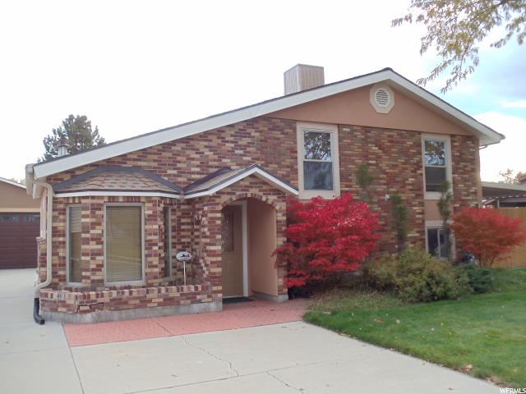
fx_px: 669
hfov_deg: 42.9
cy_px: 197
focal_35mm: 44
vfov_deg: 32.9
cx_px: 263
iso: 100
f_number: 3.5
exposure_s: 1/60
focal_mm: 6
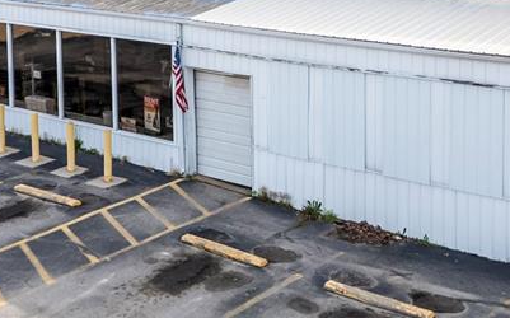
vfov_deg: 19.9
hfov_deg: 31.5
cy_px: 216
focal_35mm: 65
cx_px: 266
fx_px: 903
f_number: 1.7
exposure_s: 1/2000
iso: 200
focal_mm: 6.72
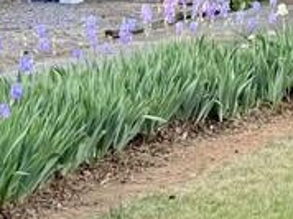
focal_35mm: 138
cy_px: -268
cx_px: 749
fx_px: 1166
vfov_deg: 9.7
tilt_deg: +6.6
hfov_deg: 11.4
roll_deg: -0.2
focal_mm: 6.76
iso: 100
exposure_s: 1/677
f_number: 1.78
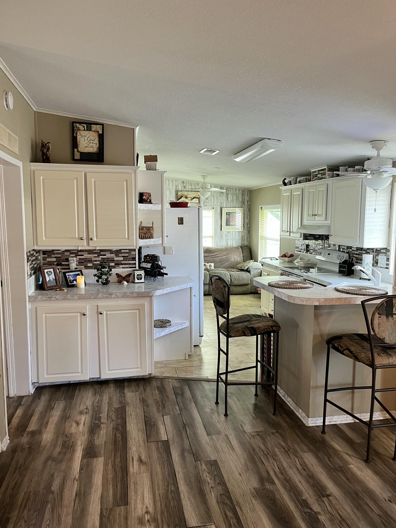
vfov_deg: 67.3
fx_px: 397
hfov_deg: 53.1
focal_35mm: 26
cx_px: 198
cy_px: 264
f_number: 1.6
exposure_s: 1/60
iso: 125
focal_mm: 5.1
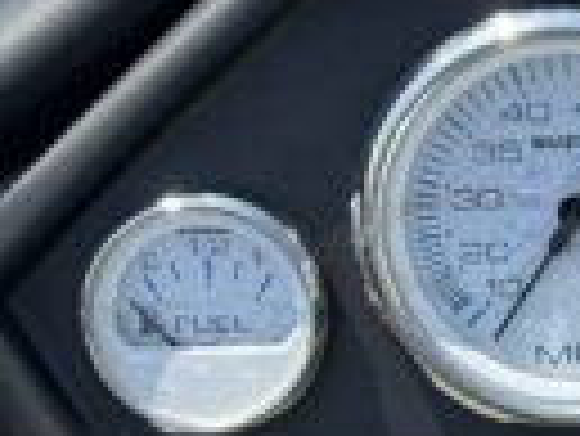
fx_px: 3606
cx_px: 910
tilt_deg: -38.9
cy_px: 243
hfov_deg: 8.9
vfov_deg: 6.9
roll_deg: -1.7
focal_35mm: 215
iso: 40
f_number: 1.6
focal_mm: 5.96
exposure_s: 1/2105
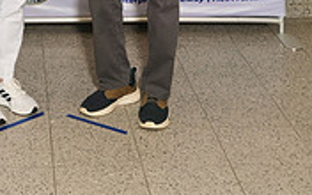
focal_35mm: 113
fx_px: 963
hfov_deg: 18.2
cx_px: 51
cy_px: -190
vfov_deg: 10.6
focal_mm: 29
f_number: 8
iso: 400
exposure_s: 1/100
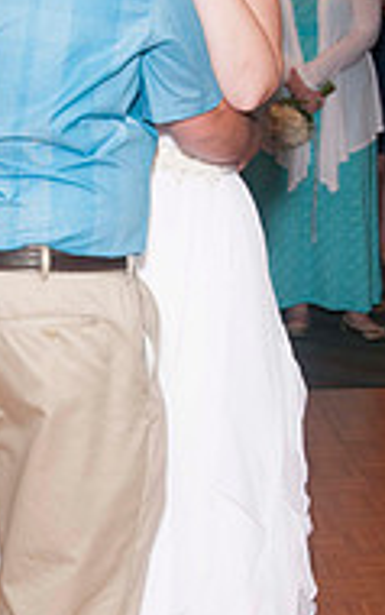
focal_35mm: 105
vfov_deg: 19.8
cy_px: 272
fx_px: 1760
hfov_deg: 12.4
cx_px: 99
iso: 400
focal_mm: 29
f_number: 5.6
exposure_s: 1/60
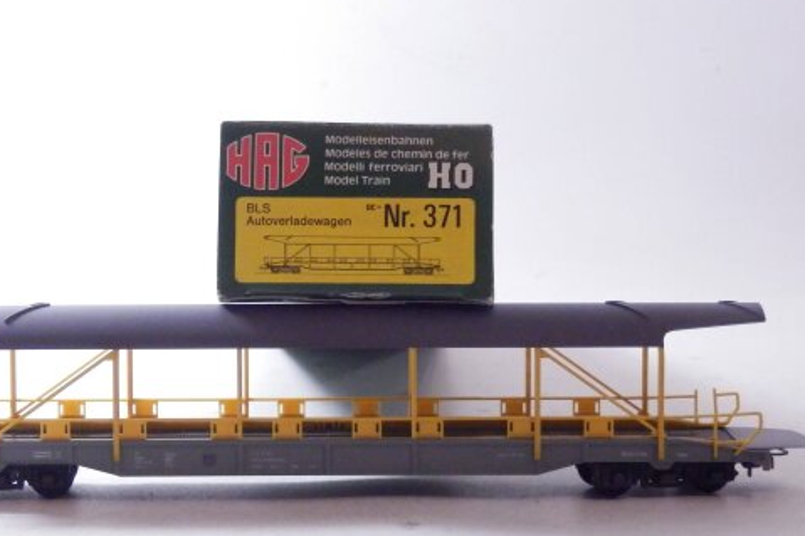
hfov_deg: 23.6
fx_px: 1922
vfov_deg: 15.9
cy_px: 220
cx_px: 345
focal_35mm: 86
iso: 1250
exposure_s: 1/160
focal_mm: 11.9
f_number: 4.4
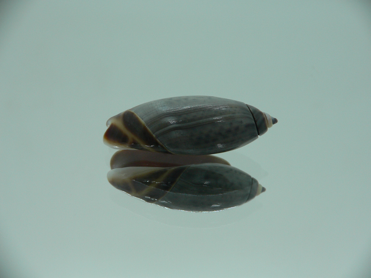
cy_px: 139
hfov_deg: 52.6
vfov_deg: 40.7
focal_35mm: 35
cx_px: 186
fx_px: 375
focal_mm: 4.6
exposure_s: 1/60
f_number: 2.8
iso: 80
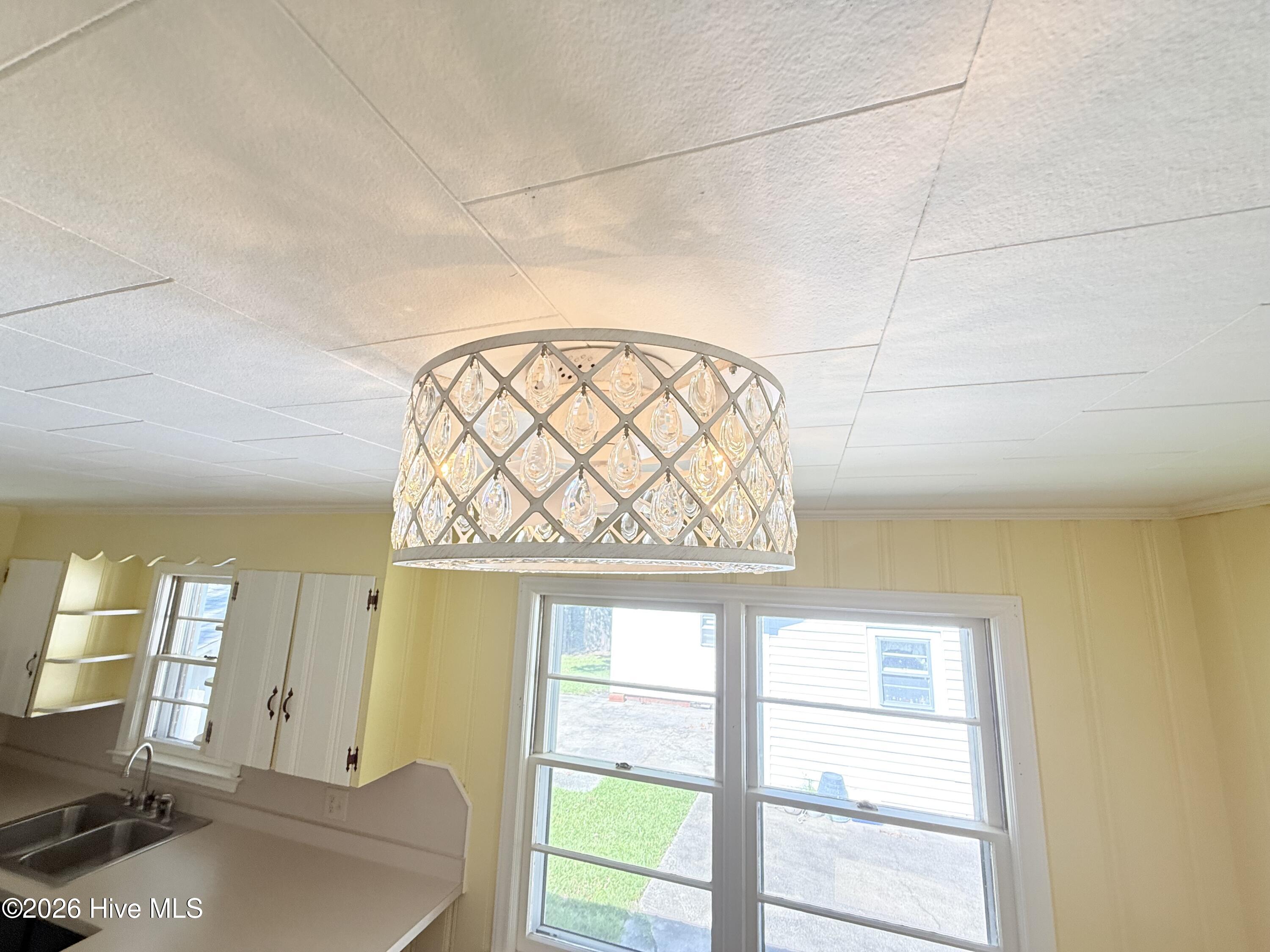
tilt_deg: +11.7
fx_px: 514
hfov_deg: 102.1
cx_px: 635
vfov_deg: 85.7
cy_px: 476
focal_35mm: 14
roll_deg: -2.0
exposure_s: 1/120
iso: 100
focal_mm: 2.22
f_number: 2.2
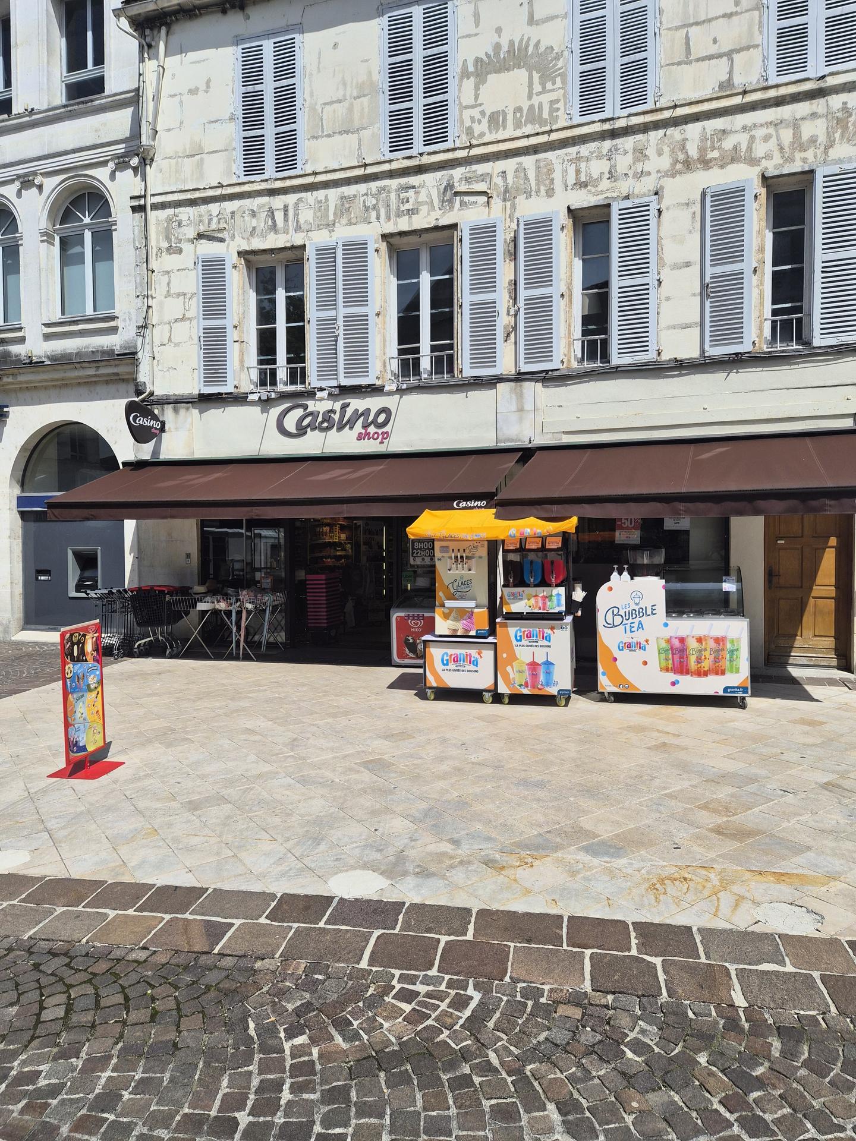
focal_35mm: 23
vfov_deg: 73.9
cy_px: 570
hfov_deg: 58.9
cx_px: 428
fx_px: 758
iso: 64
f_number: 1.8
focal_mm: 5.4
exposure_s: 1/7696
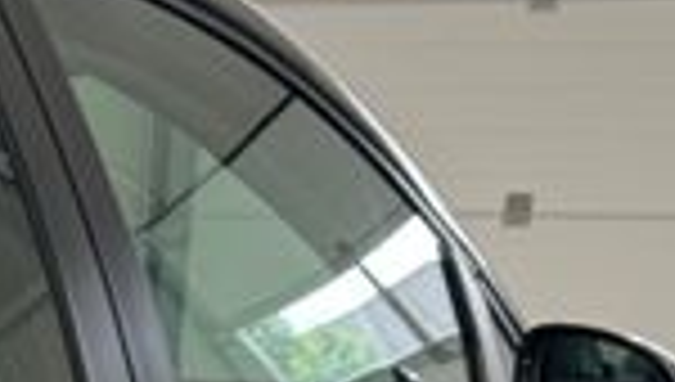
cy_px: 1191
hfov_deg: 10.6
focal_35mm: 178
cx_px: -873
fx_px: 3192
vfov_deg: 6.2
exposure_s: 1/121
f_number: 1.78
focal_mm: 6.76
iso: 80
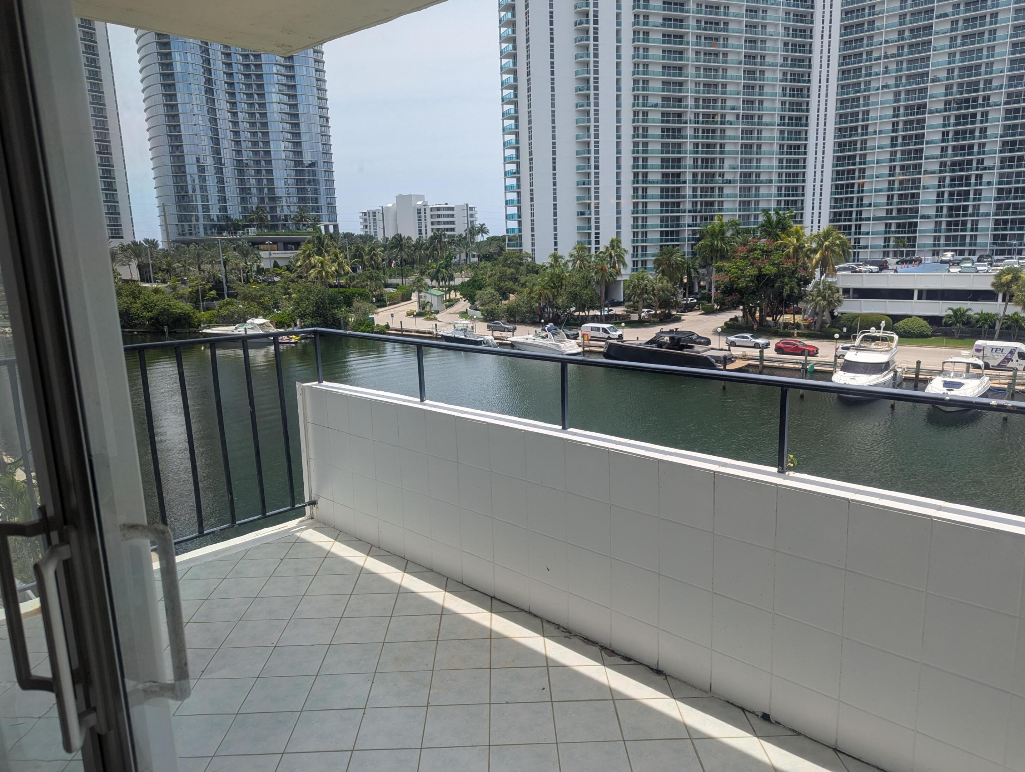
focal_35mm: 24
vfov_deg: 56.9
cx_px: 512
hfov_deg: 71.5
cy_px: 386
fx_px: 712
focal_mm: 6.81
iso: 44
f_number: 1.85
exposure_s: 1/2020
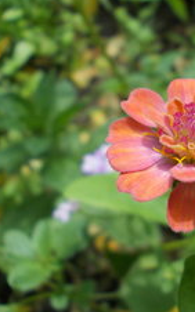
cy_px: 153
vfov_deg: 43.5
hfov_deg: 26.2
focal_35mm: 46
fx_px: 392
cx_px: 205
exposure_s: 1/400
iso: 80
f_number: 2.7
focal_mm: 4
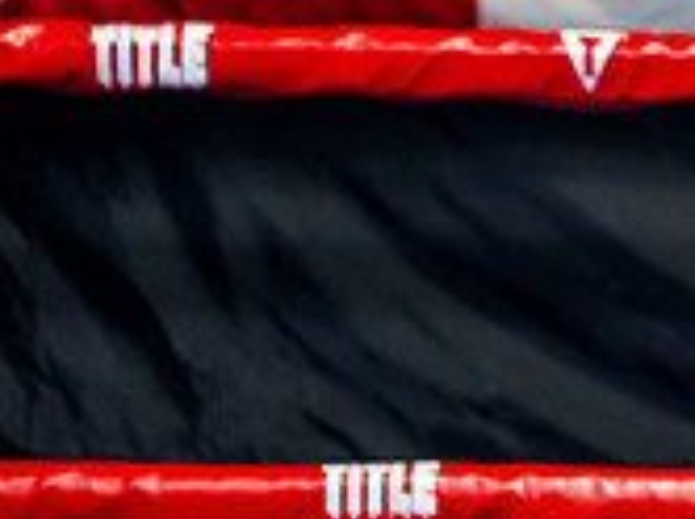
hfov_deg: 5.8
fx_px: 6756
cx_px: 1080
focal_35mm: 337
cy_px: -73
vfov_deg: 4.4
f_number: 2
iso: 3200
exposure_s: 1/500
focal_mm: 100
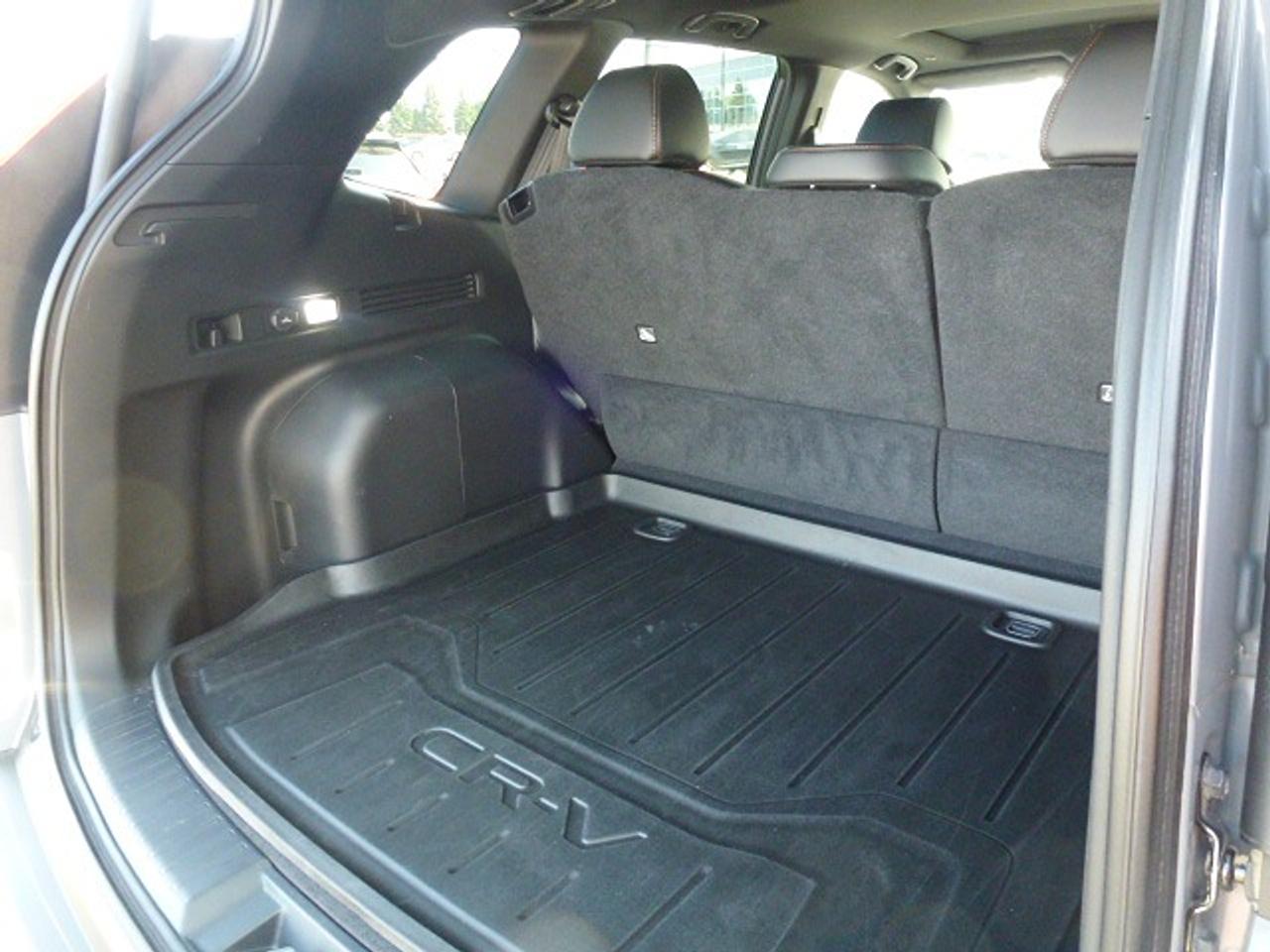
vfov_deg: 56.8
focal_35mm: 24
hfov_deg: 71.6
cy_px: 476
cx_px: 635
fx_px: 881
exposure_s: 1/50
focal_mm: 4.3
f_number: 3.3
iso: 400
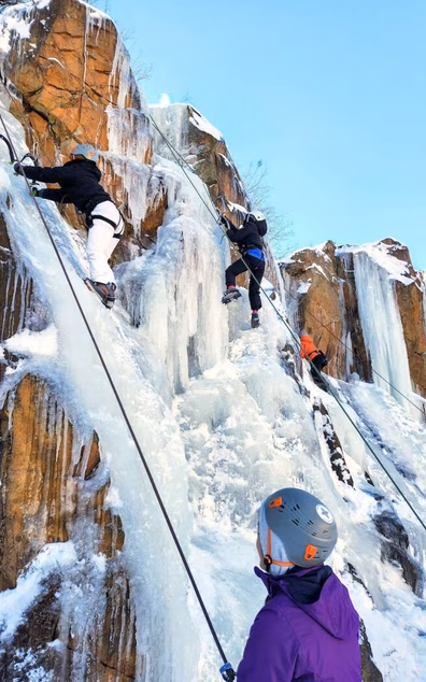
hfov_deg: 49.2
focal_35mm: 25
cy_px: 343
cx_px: 196
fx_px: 465
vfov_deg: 72.6
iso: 20
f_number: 1.8
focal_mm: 5.4
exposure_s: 1/594
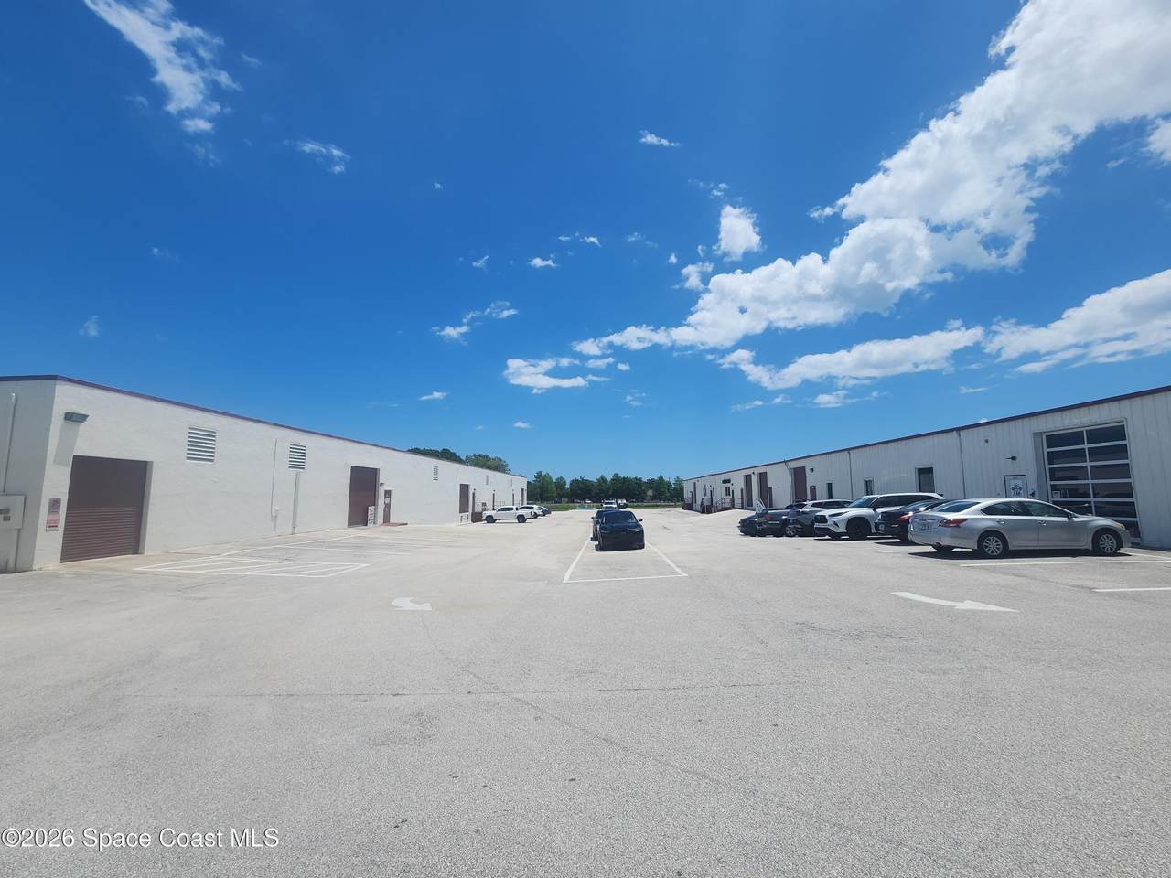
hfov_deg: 106.2
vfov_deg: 89.9
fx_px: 440
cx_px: 586
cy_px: 439
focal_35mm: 13
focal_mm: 2.2
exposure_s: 1/4493
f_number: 2.2
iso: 50
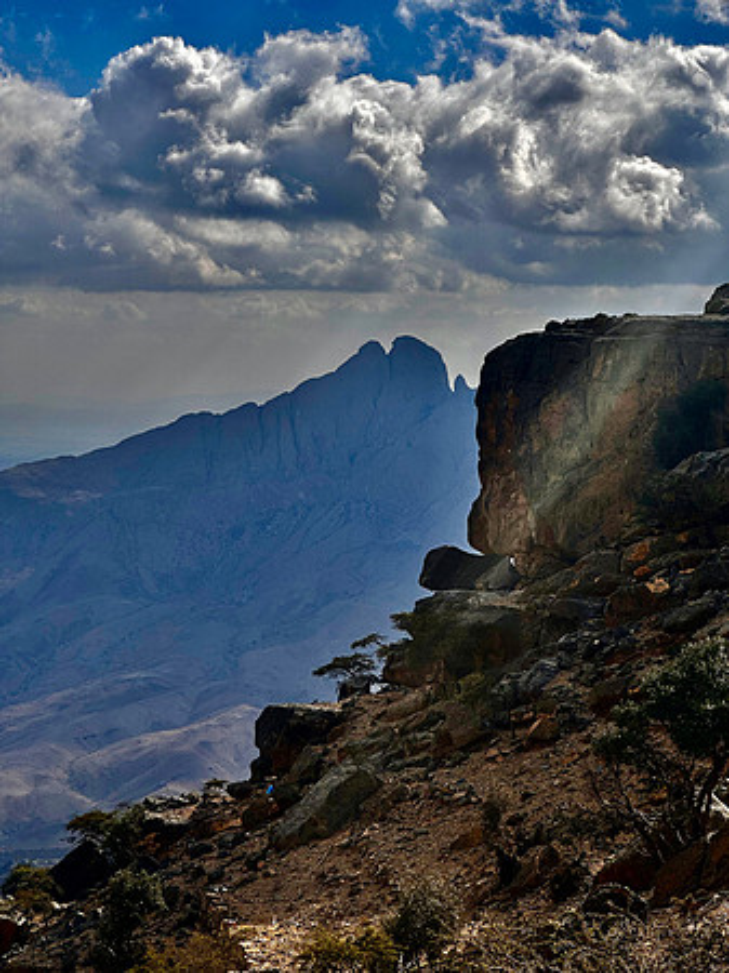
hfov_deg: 19.1
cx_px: 364
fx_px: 2164
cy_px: 486
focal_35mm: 77
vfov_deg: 25.3
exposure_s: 1/1468
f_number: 2.8
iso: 32
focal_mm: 9
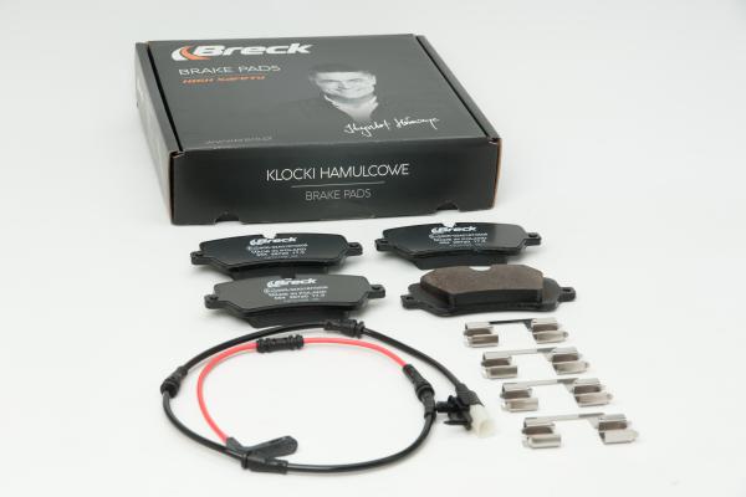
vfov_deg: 16.6
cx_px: 373
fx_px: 1709
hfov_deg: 24.6
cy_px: 248
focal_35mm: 82
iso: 100
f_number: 11
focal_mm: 55
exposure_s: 1/200
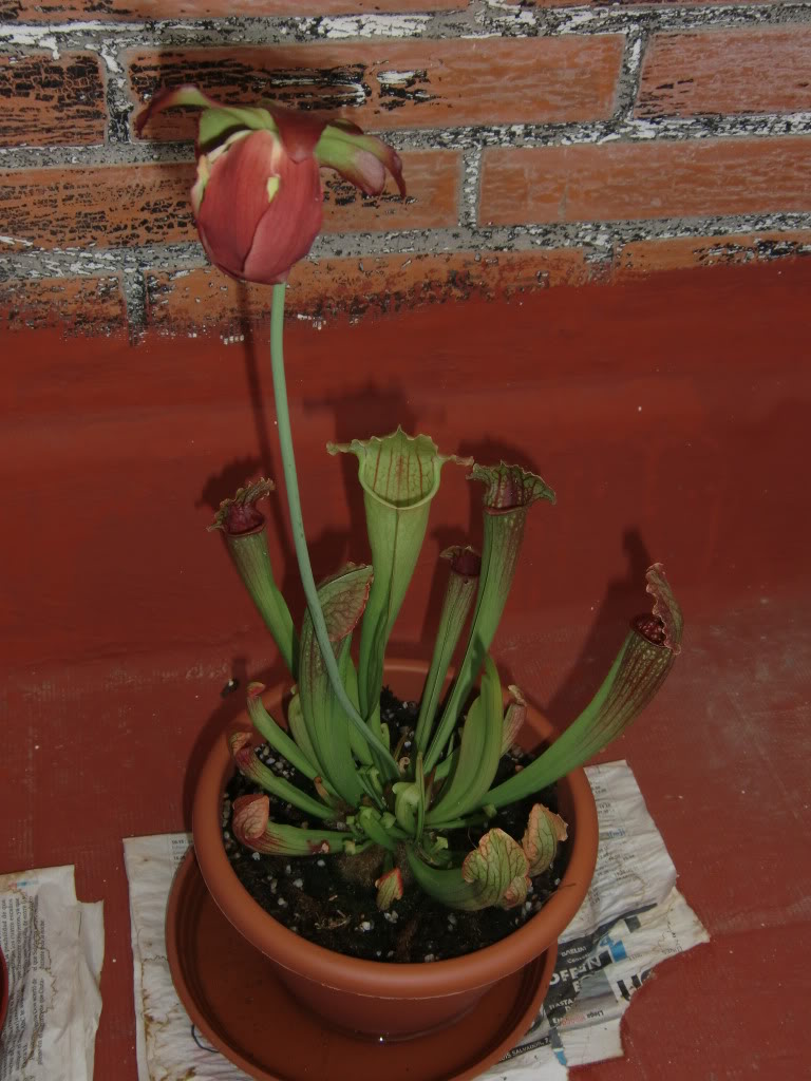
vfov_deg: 46.8
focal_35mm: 40
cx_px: 406
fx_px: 1250
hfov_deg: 36.0
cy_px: 540
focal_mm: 7.1
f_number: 8.8
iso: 64
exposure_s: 1/320
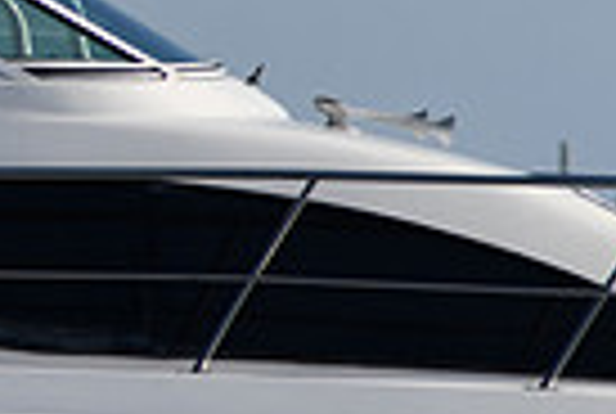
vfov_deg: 0.9
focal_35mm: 1585
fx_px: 27180
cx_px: -620
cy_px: -79
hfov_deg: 1.3
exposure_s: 1/1600
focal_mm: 250
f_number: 7.1
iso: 200
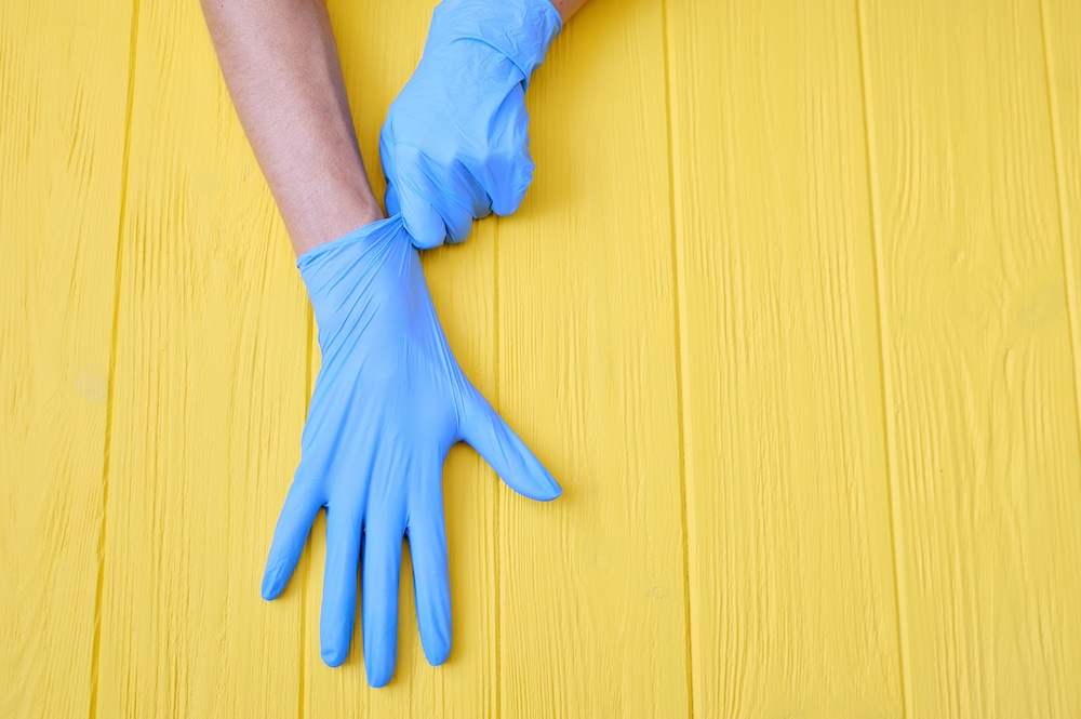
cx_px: 540
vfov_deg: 37.8
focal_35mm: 35
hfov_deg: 54.5
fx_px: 1050
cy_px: 360
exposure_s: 1/125
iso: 400
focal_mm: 35
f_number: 5
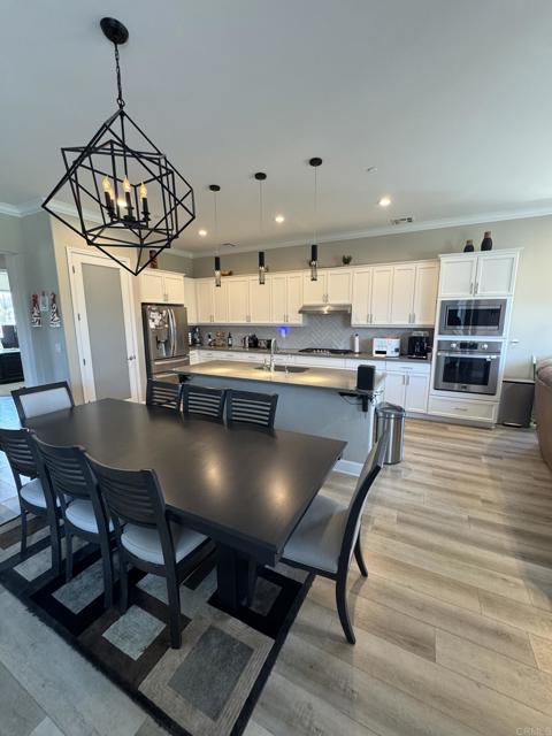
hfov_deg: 85.7
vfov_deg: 102.1
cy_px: 368
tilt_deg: -10.0
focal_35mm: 14
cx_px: 276
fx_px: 298
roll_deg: +0.3
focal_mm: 2.22
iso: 250
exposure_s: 1/60
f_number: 2.2
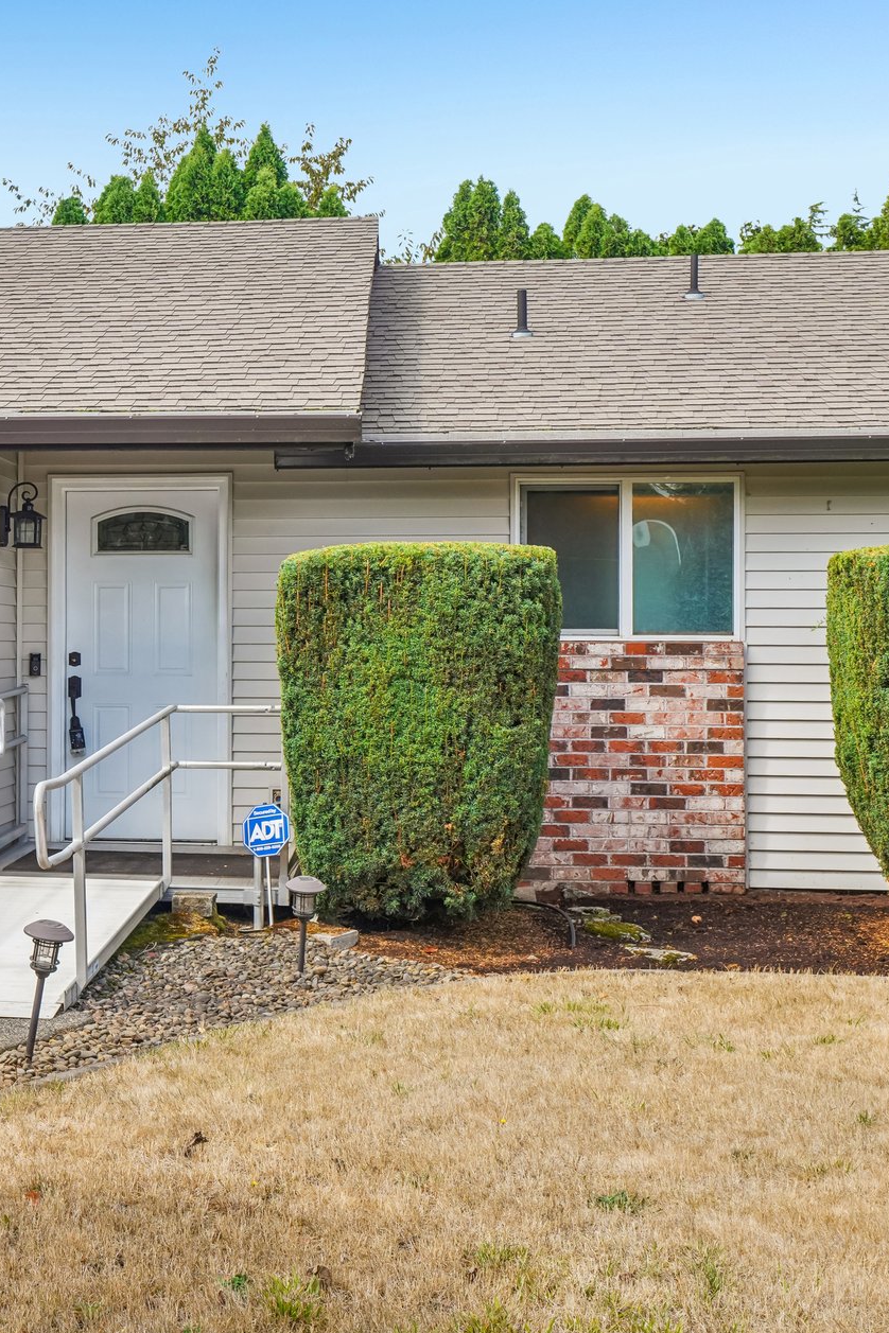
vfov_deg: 35.1
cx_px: 133
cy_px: 656
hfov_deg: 23.3
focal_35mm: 57
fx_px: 2111
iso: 400
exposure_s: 1/320
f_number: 8
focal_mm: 35
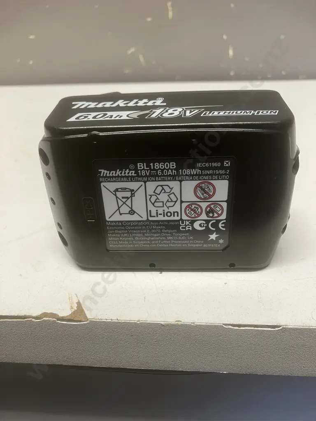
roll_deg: +2.1
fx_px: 341
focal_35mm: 28
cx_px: 158
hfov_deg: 49.7
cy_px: 210
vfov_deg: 63.4
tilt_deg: -27.4
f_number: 1.8
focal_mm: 3.99
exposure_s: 1/50
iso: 100
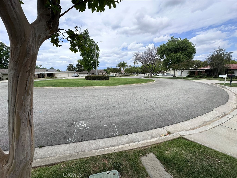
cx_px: 118
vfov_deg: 85.7
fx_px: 96
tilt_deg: -11.0
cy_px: 89
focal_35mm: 14
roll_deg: +0.9
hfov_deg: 102.1
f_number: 2.2
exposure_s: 1/2092
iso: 50
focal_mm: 2.22
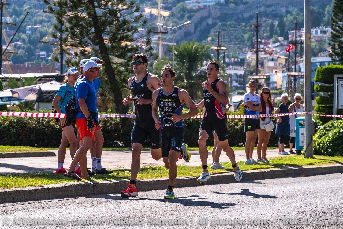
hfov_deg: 17.8
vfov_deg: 11.9
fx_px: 1095
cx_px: 172
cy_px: 114
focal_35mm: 115
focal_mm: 115
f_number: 8
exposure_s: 1/1000
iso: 250
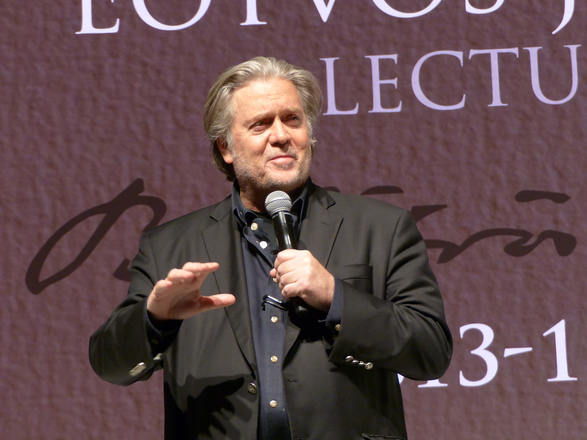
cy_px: 220
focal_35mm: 146
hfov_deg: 13.5
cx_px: 294
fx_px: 2476
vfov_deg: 10.2
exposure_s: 1/80
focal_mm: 23.9
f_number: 2.8
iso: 200
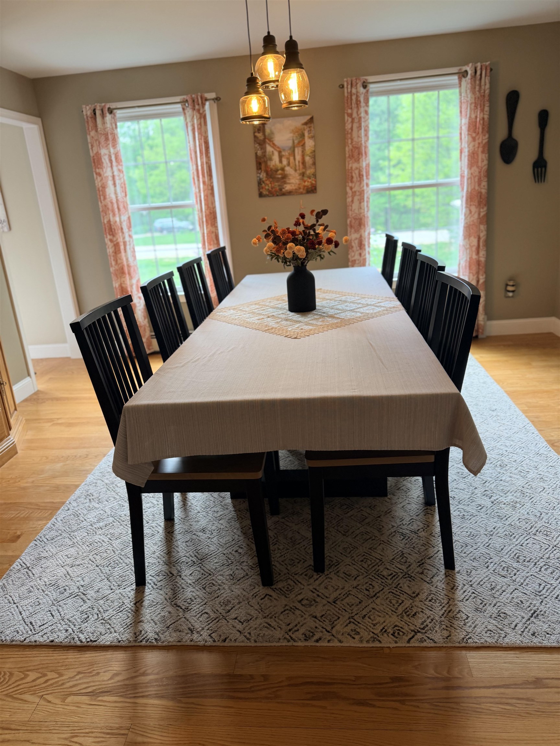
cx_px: 280
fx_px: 518
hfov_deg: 56.8
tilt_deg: -16.9
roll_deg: +6.5
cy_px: 373
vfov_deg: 71.6
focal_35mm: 24
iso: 100
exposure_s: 1/60
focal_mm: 6.76
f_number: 1.78
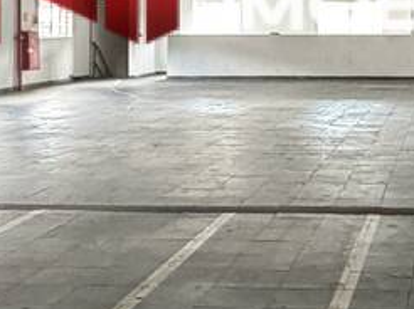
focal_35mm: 82
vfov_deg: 17.4
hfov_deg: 23.1
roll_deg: -0.3
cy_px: -24
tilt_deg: +3.8
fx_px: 980
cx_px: 397
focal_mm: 2.22
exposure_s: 1/60
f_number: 2.2
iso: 640
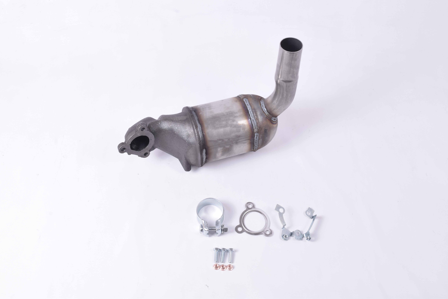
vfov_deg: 26.5
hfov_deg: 38.9
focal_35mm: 51
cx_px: 224
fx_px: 635
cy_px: 150
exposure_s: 1/60
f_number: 16
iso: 400
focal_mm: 34
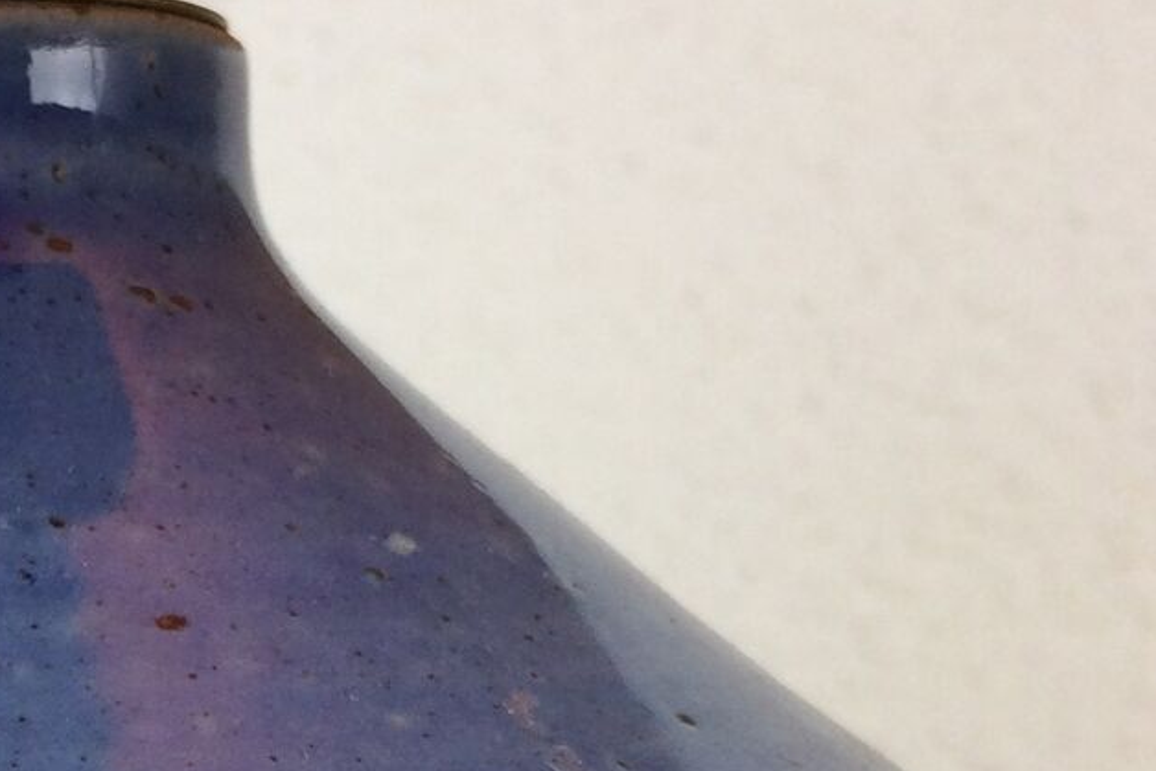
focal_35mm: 96
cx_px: -114
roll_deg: +1.2
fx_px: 3083
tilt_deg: -10.9
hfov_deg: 20.3
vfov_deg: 13.6
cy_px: 1069
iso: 64
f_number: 2.2
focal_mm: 4.15
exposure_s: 1/100
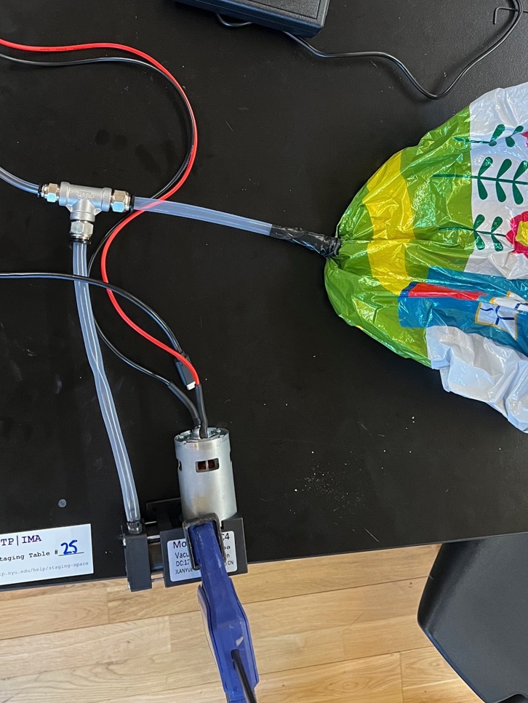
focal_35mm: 43
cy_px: 237
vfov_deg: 43.3
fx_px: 874
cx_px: 247
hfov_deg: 33.6
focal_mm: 5.7
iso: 400
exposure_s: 1/56
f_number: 1.5
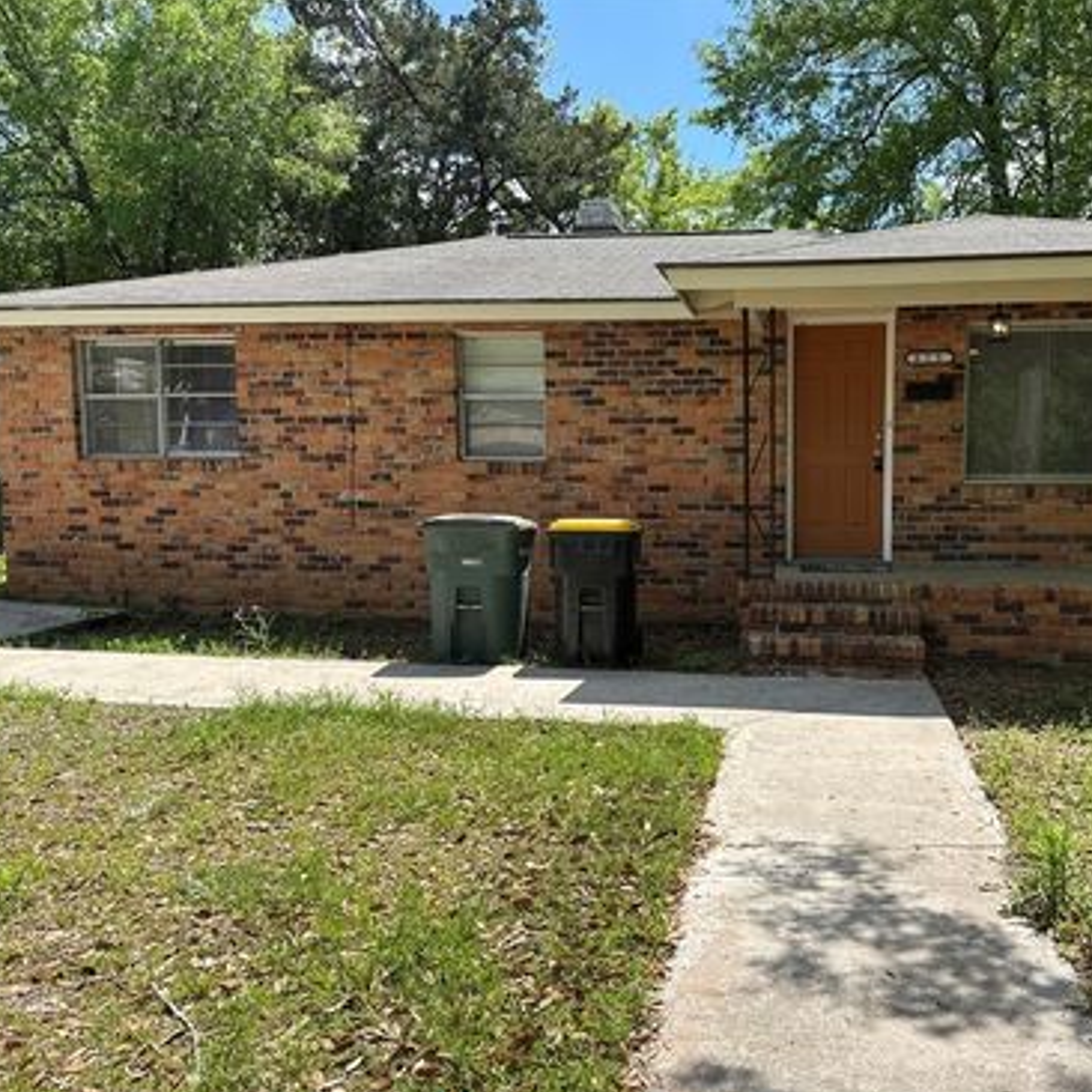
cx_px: 707
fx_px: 1035
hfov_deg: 54.7
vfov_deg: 55.6
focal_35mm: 29
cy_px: 550
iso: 80
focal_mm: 6.86
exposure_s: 1/2469
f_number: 1.78
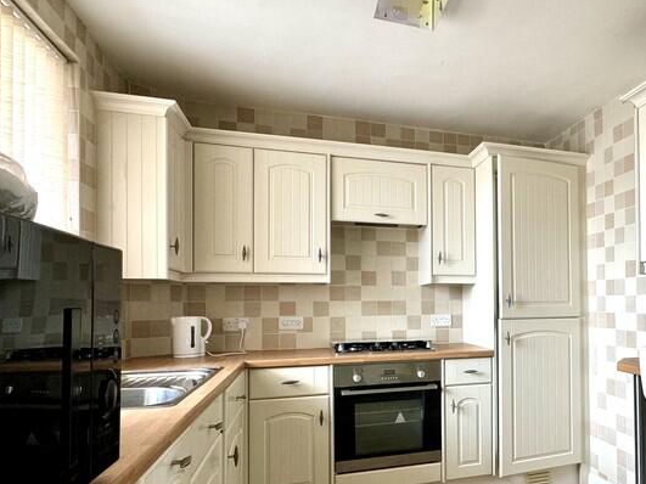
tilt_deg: +0.6
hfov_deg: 61.5
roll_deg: +0.5
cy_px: 299
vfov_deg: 50.9
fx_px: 504
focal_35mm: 27
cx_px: 488
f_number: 2.2
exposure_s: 1/99
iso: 160
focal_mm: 2.22
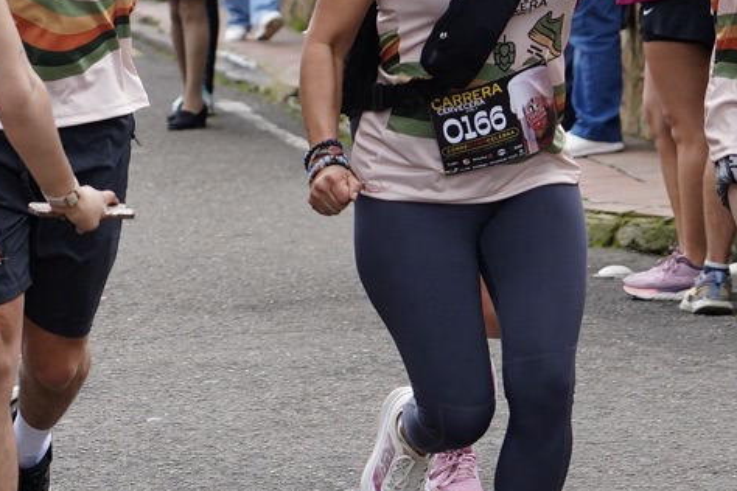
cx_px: 202
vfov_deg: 5.8
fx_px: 4831
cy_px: 135
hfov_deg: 8.7
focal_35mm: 236
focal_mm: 70
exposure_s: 1/1250
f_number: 4
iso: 1000
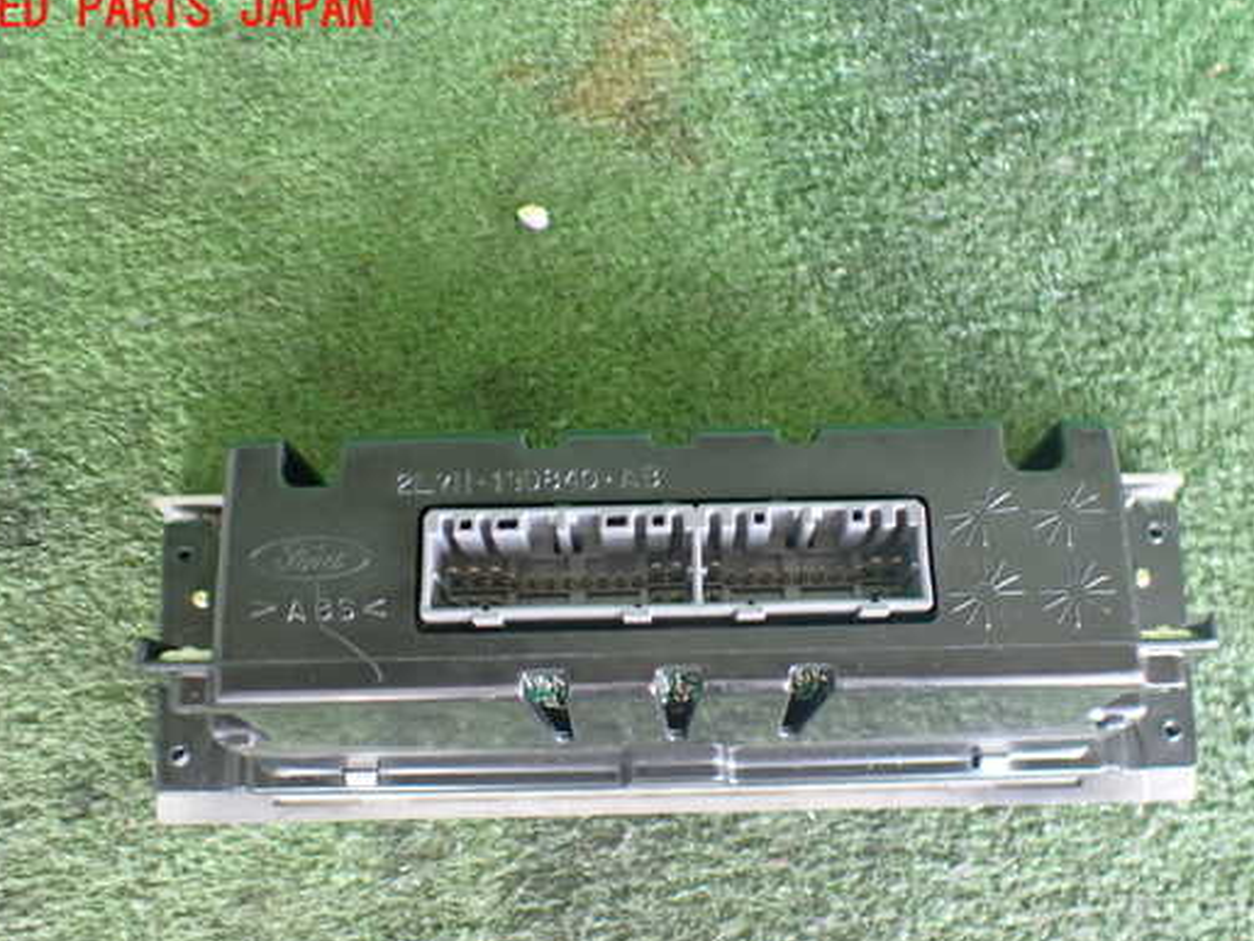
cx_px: 661
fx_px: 1269
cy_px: 529
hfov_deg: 52.6
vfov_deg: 40.7
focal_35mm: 35
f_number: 2.3
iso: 800
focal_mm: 5.4
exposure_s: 1/80
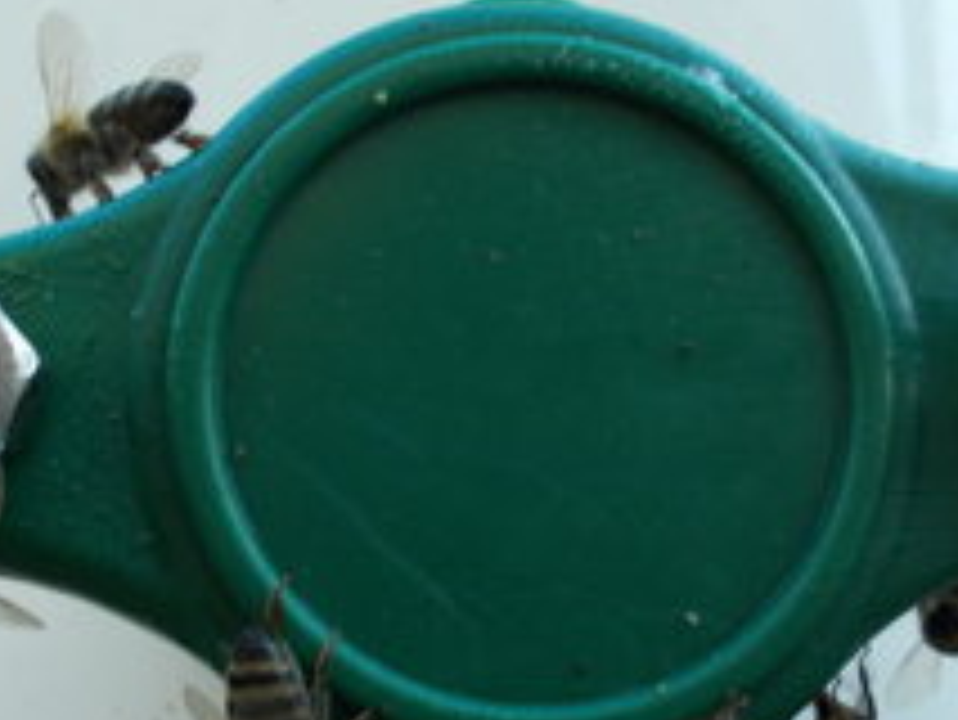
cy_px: 506
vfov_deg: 31.2
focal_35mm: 46
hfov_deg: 41.1
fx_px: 1274
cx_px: 558
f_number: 2.7
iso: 80
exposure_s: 1/60
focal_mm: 4
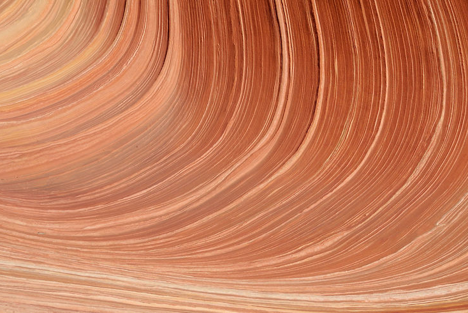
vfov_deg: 15.9
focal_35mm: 86
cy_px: 91
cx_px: 309
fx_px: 1118
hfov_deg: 23.5
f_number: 11
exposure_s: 1/160
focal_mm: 40
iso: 200
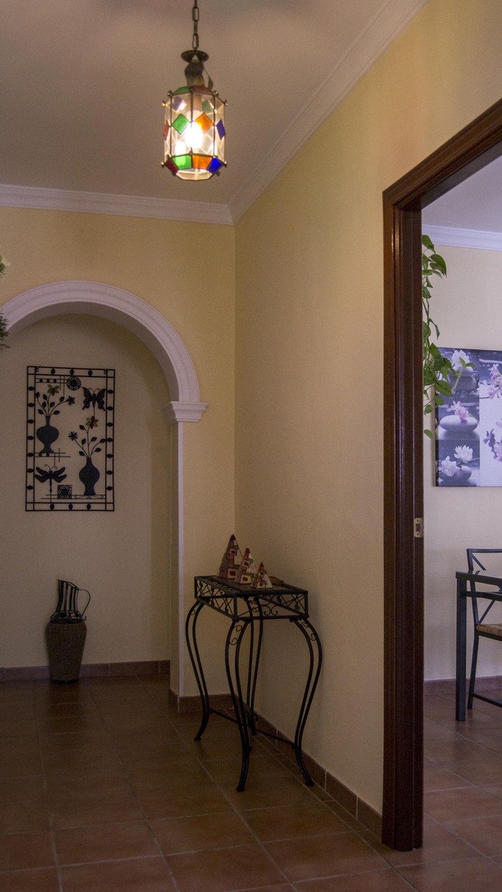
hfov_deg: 33.1
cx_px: 282
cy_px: 452
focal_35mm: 36
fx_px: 843
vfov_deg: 55.8
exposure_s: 1/80
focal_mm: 19
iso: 400
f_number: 3.5
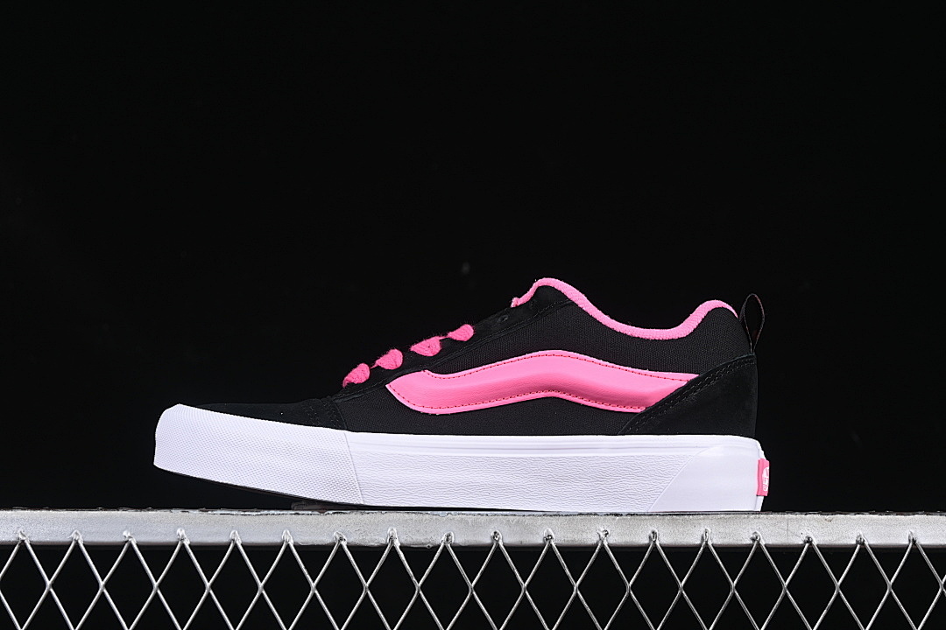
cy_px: 315
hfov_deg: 27.0
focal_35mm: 75
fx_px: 1971
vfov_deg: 18.2
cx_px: 473
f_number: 6.3
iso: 160
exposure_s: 1/50
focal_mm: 50
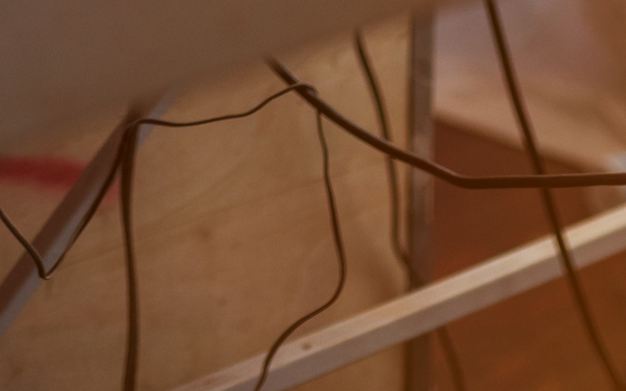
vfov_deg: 6.7
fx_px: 3089
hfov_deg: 11.4
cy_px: -663
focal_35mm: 181
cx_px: -95
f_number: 2
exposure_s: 1/100
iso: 640
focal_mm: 35
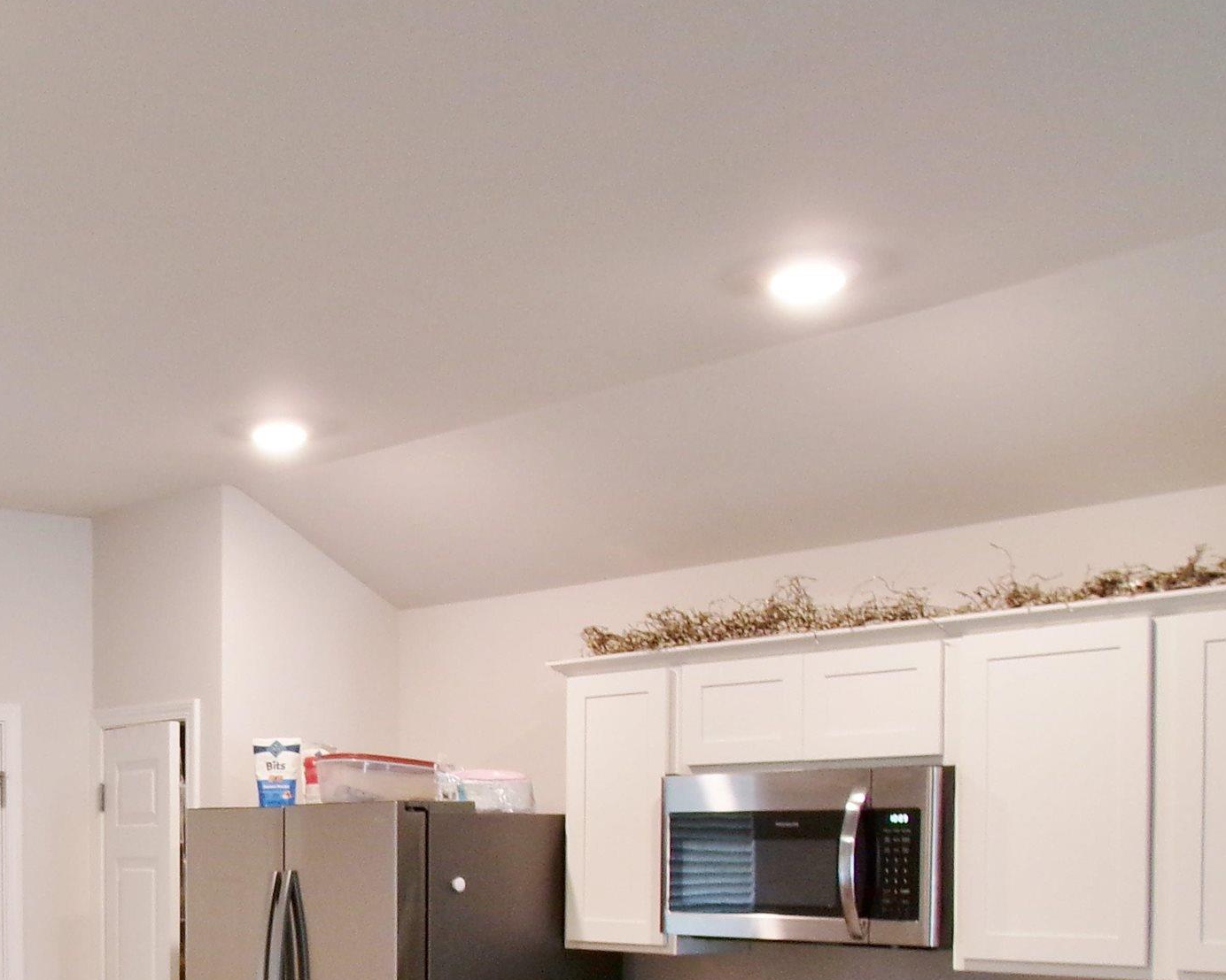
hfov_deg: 34.1
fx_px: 1887
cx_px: 137
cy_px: 928
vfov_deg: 27.8
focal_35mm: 52
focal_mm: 4.3
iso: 200
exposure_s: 1/25
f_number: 3
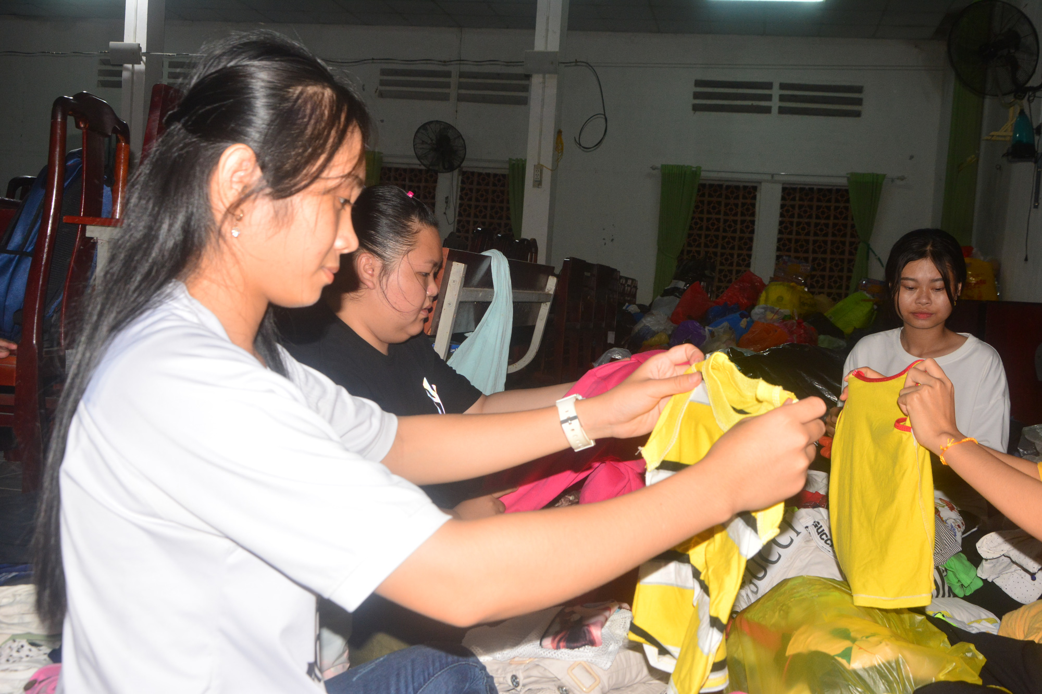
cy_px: 347
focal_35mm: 38
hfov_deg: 51.3
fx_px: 1085
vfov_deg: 35.5
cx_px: 521
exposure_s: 1/60
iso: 640
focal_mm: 25
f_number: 9
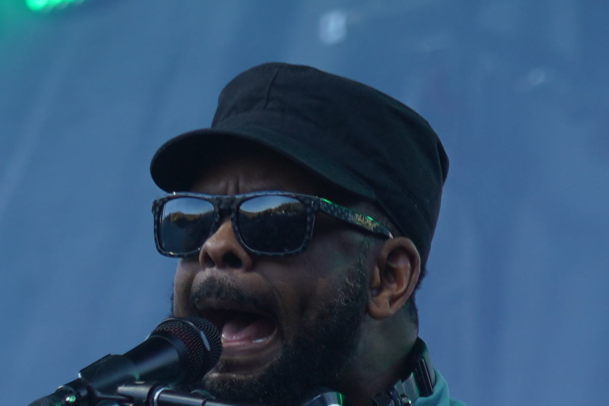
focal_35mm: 536
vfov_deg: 2.6
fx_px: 9069
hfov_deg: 3.8
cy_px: 287
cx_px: -67
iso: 125
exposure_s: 1/125
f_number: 4
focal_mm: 105
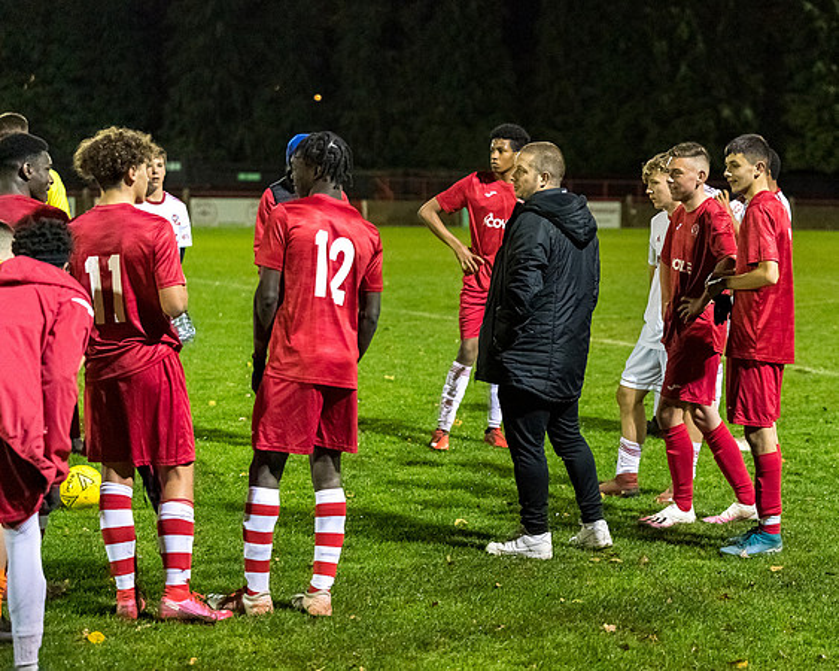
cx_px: 531
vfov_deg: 17.2
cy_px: 323
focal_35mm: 89
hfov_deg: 21.4
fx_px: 2212
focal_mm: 75
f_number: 2.8
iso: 6400
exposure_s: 1/1000
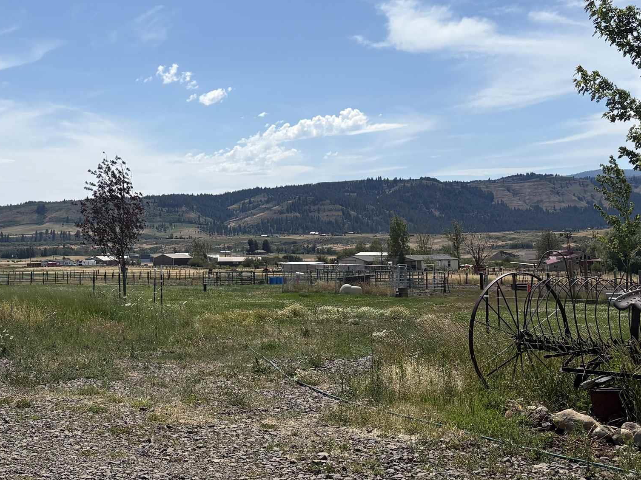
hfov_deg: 35.4
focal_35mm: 53
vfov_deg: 27.3
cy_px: 149
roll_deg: +1.4
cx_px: 165
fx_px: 981
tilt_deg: +5.2
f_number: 1.6
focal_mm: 5.96
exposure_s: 1/10101
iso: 50
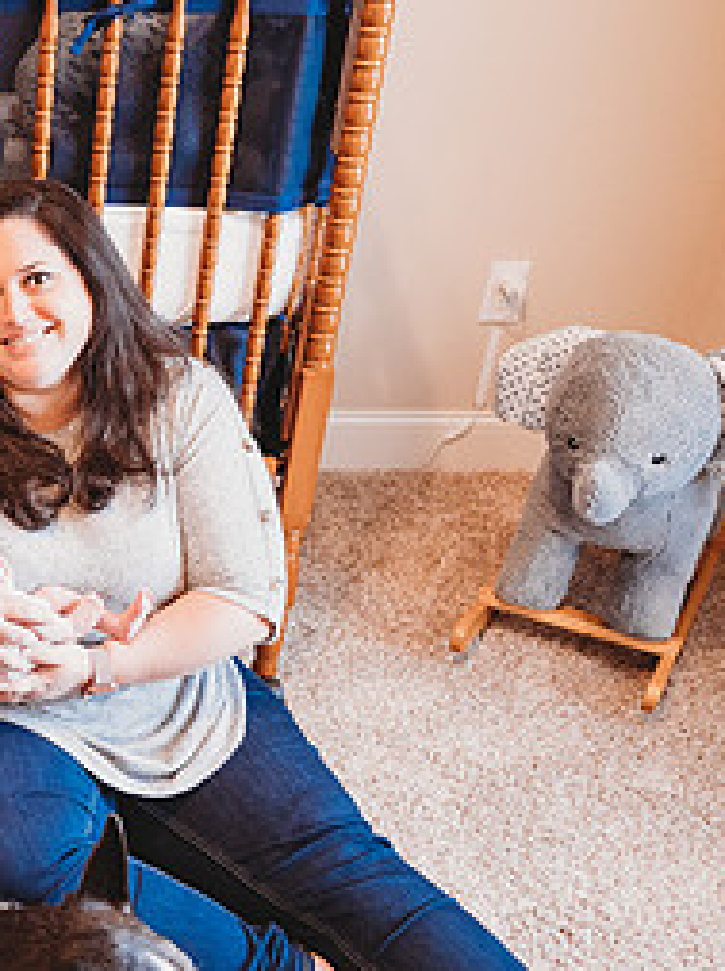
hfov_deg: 24.3
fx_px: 1484
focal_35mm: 53
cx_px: -192
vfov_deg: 36.0
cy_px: 620
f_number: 2.2
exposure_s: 1/160
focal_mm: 24
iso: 800
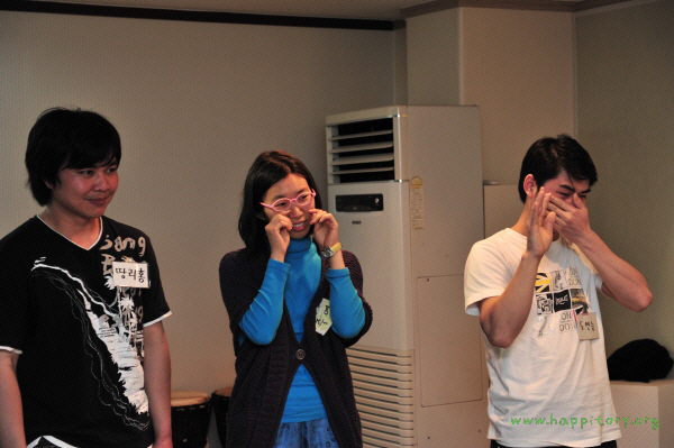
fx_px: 1309
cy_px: 224
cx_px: 337
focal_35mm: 70
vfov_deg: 19.4
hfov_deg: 28.9
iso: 1600
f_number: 4
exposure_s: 1/160
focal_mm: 70
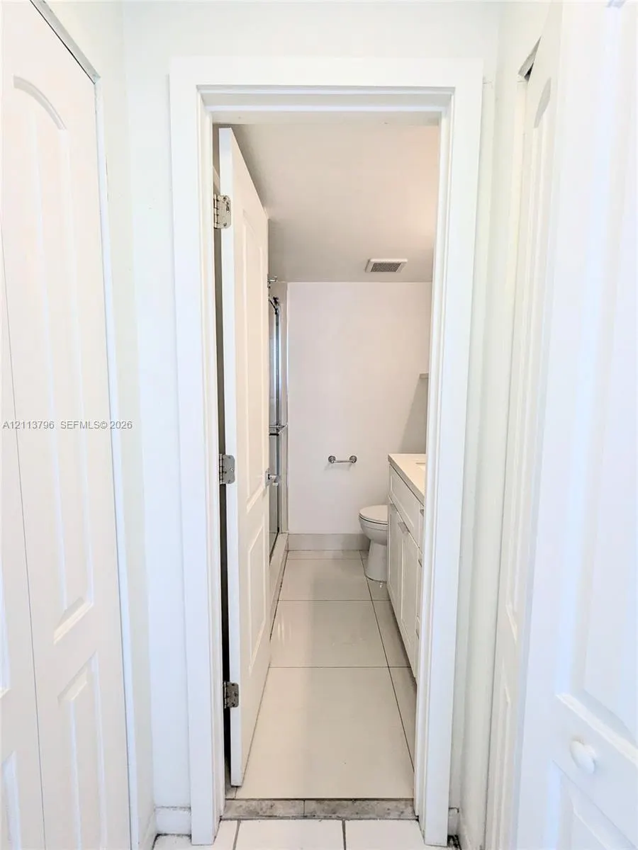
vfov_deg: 94.5
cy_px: 425
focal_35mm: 16
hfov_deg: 78.1
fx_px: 393
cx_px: 319
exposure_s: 1/120
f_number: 2.2
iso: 53
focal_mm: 2.35
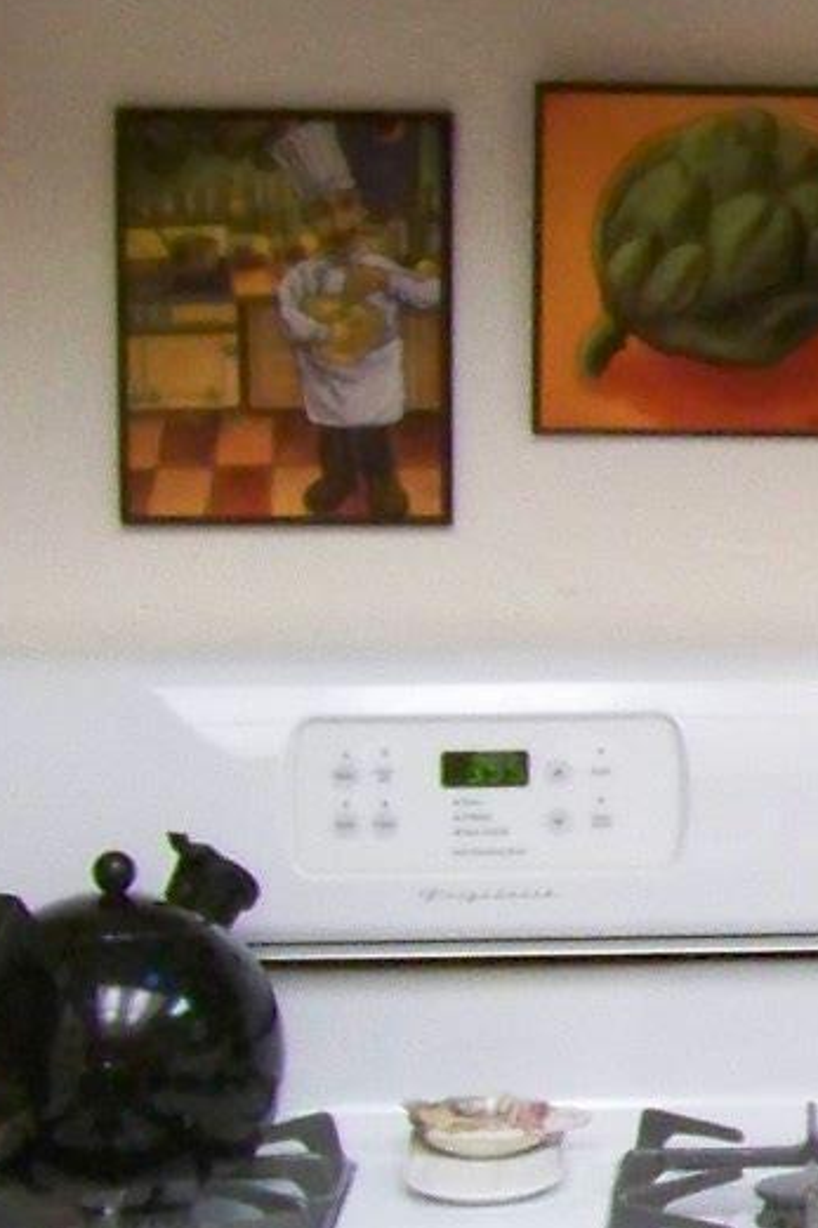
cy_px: 754
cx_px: 1968
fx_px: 4604
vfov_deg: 15.2
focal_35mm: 135
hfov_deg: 9.1
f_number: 2.8
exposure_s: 1/30
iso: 320
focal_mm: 5.85
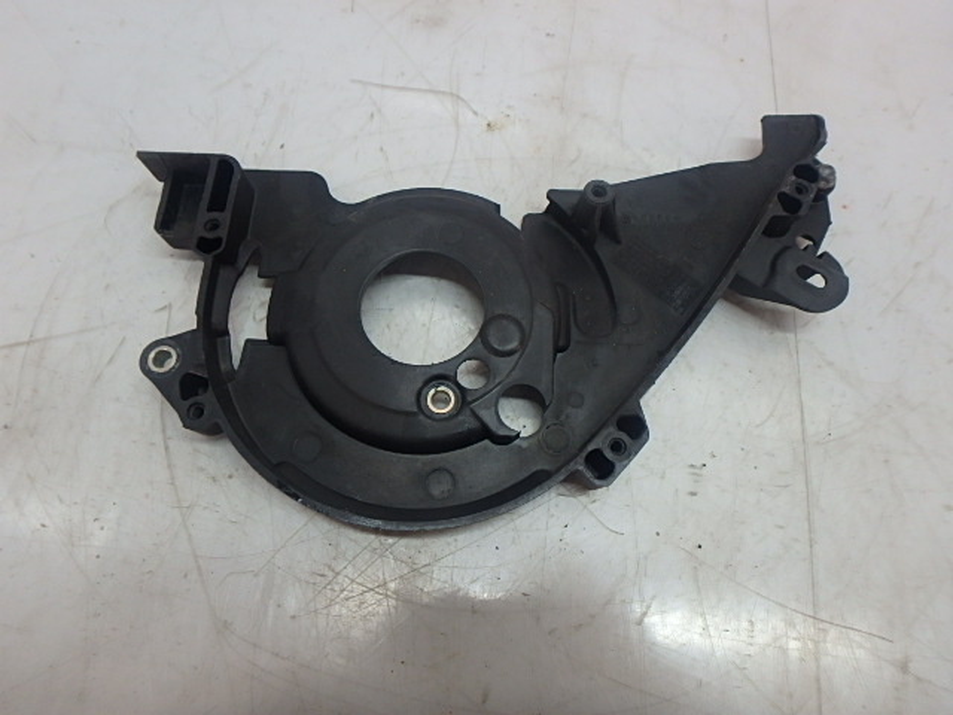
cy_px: 358
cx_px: 476
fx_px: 578
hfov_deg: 79.0
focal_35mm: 21
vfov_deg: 63.4
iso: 200
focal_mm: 3.7
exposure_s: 1/40
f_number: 3.5
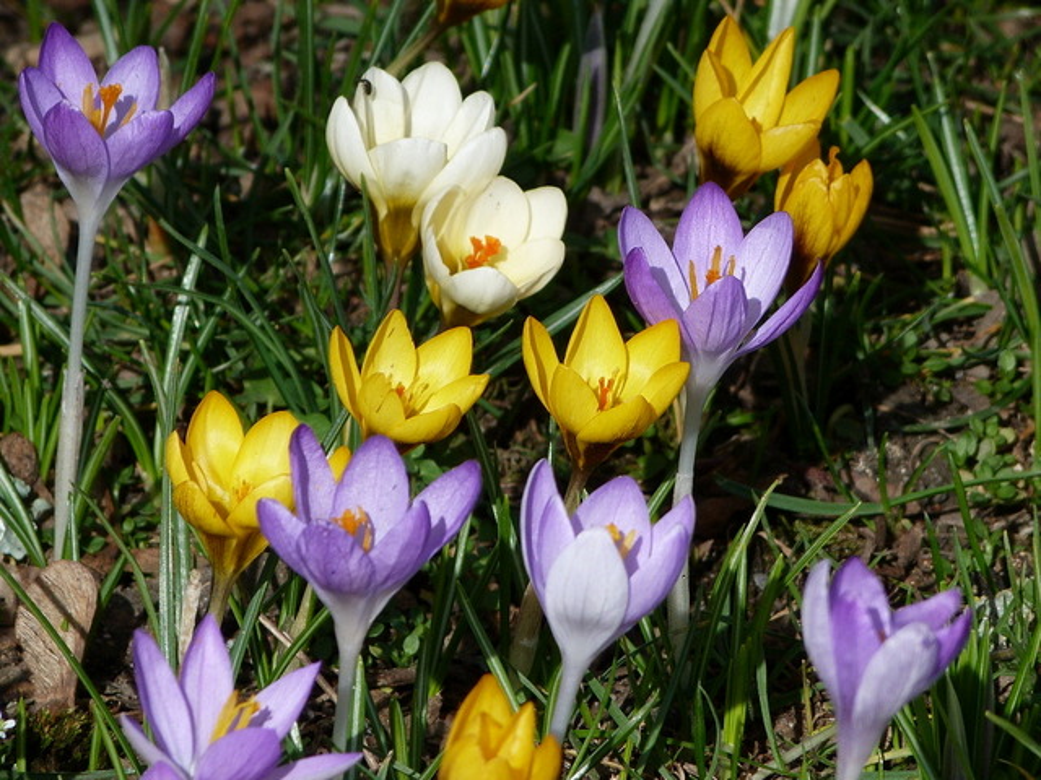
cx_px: 520
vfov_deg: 1.9
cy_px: 390
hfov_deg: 2.5
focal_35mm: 799
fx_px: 24028
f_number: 5.6
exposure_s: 1/400
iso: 80
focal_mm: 108
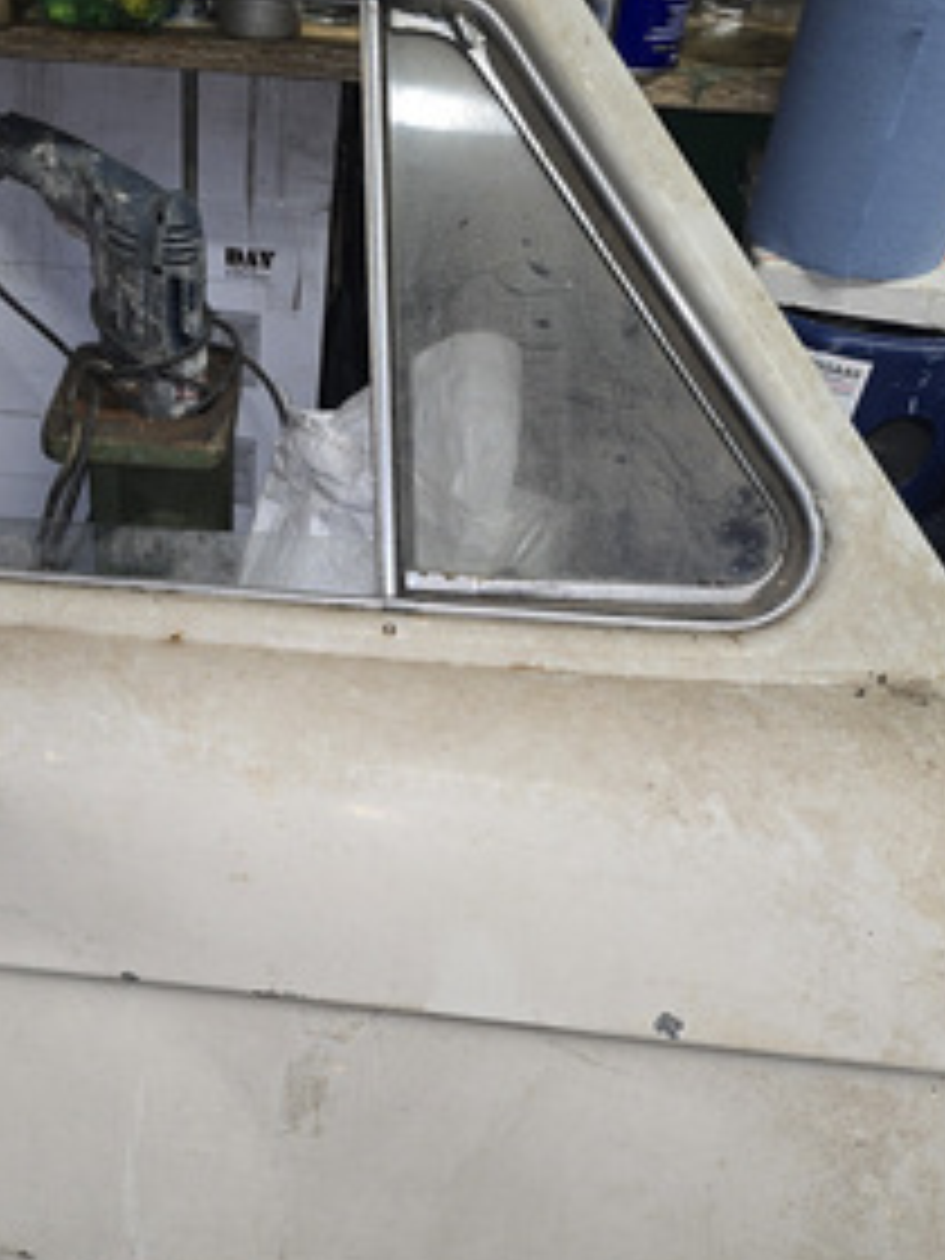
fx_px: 1492
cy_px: 832
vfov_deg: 45.1
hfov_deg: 34.7
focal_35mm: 41
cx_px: 299
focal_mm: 6.3
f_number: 1.7
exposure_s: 1/50
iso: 100
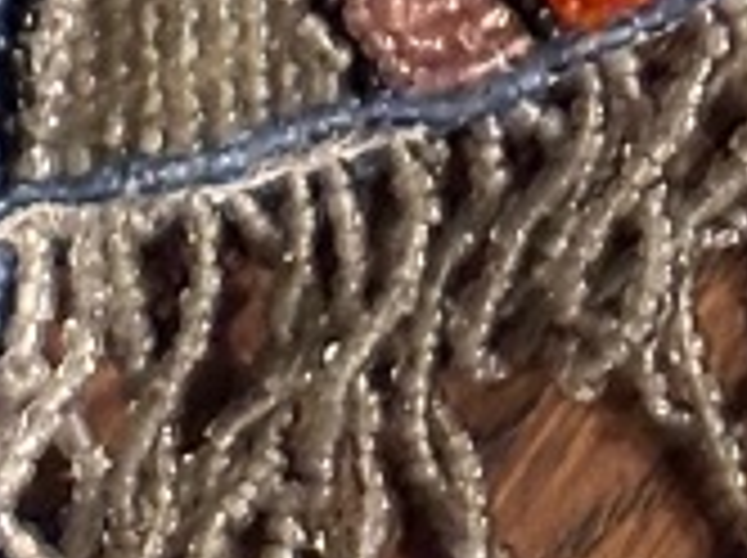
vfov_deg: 3.8
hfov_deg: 5.2
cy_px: -1508
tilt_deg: -67.1
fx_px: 8102
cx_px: -490
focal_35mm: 376
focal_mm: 5.96
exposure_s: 1/20
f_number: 1.6
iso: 400
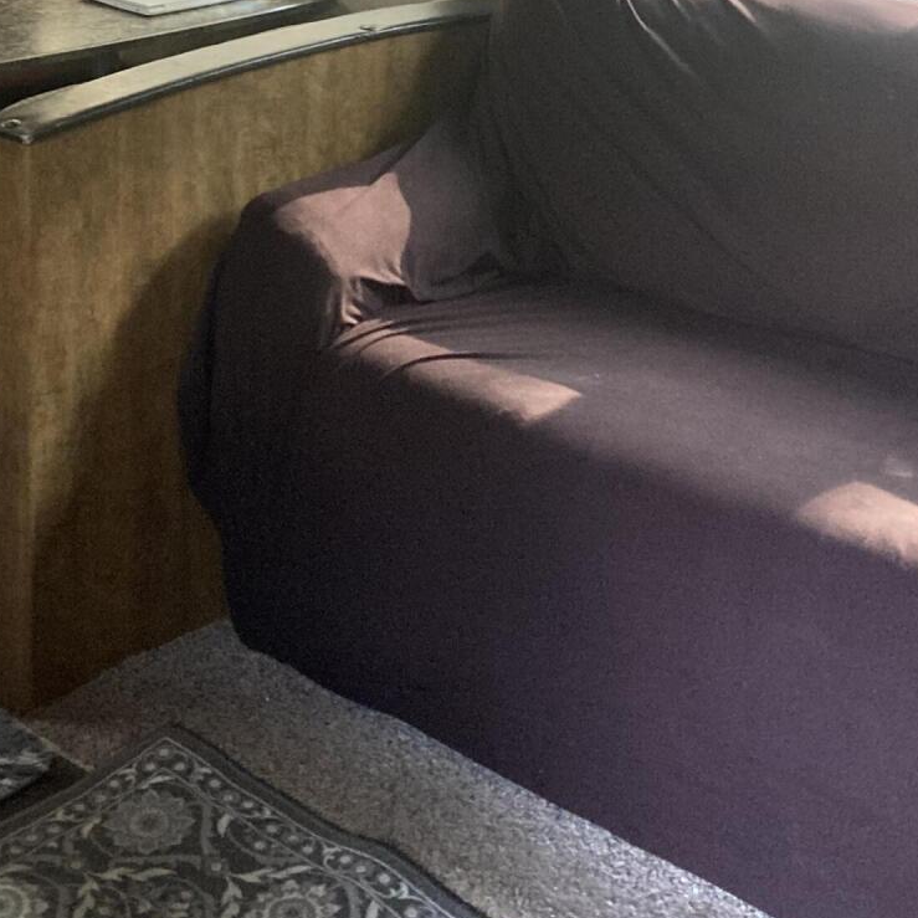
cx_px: 219
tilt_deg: -8.1
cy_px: -137
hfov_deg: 25.4
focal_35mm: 67
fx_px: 2010
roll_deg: -3.4
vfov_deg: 23.8
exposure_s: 1/52
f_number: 1.8
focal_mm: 3.99
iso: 320
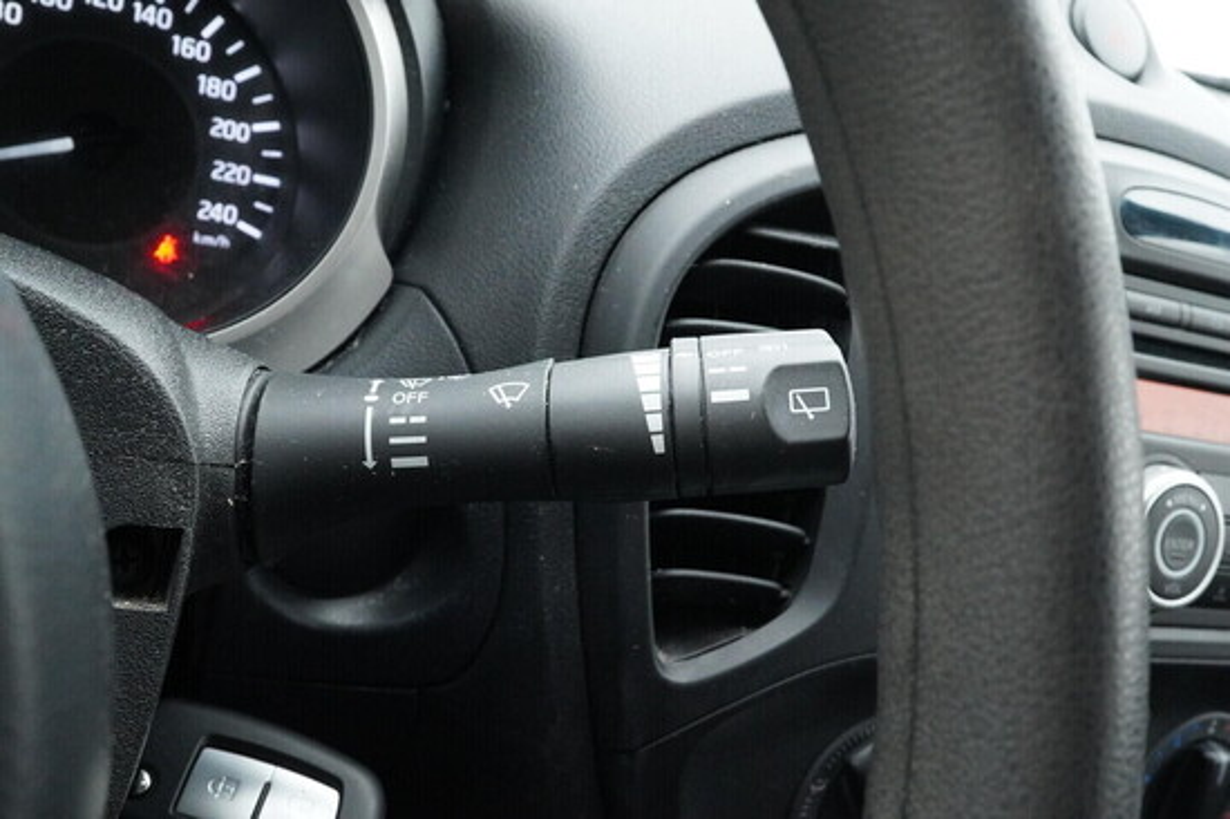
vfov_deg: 36.8
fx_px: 1229
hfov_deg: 53.2
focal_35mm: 36
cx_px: 615
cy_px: 410
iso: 6400
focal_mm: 24
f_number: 9
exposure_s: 1/100
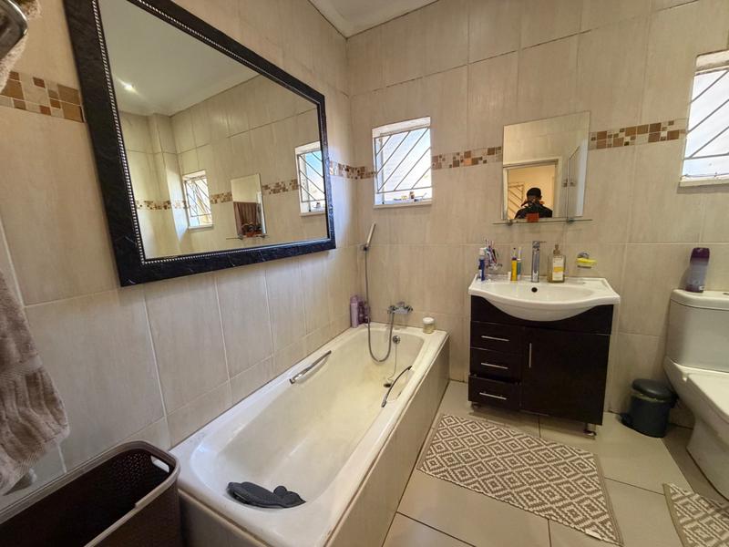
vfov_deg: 85.7
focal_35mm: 14
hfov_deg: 102.1
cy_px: 274
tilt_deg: -8.8
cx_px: 364
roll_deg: +3.0
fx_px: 295
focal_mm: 2.22
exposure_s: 1/50
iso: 320
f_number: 2.2
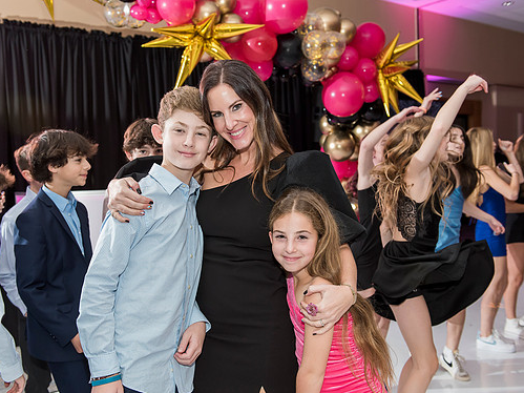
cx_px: 243
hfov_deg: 48.9
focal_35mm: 38
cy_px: 202
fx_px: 575
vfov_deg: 37.7
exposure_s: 1/100
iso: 1250
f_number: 4
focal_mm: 34
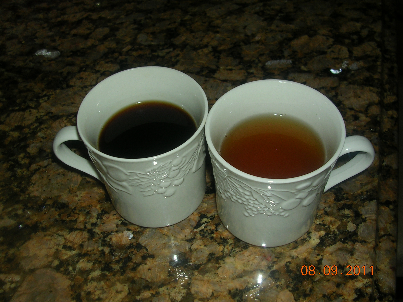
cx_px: 202
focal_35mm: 41
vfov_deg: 35.1
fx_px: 477
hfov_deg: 45.8
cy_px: 151
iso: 50
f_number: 2.9
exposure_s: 1/60.1
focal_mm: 6.2
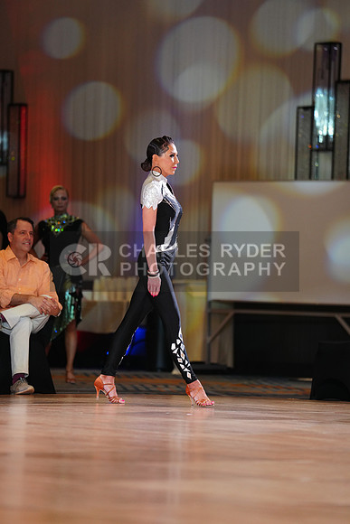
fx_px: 2784
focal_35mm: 191
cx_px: 175
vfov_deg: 10.8
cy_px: 262
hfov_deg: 7.2
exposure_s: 1/320
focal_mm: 191
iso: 1600
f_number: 2.8
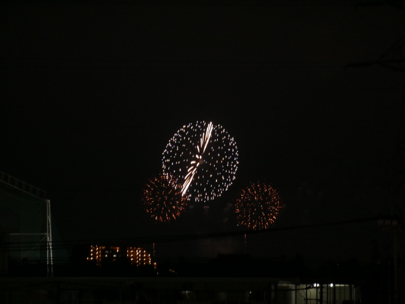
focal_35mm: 350
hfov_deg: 5.7
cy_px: 152
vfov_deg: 4.3
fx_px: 4097
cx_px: 202
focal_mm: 175
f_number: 5.6
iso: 3200
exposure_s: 1/15
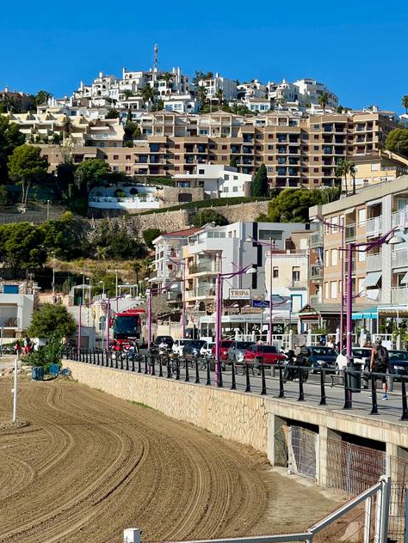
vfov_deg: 25.0
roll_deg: -3.1
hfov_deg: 18.9
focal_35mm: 78
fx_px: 1226
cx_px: 205
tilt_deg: +6.0
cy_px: 272
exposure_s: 1/1054
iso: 32
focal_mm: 9
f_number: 2.8
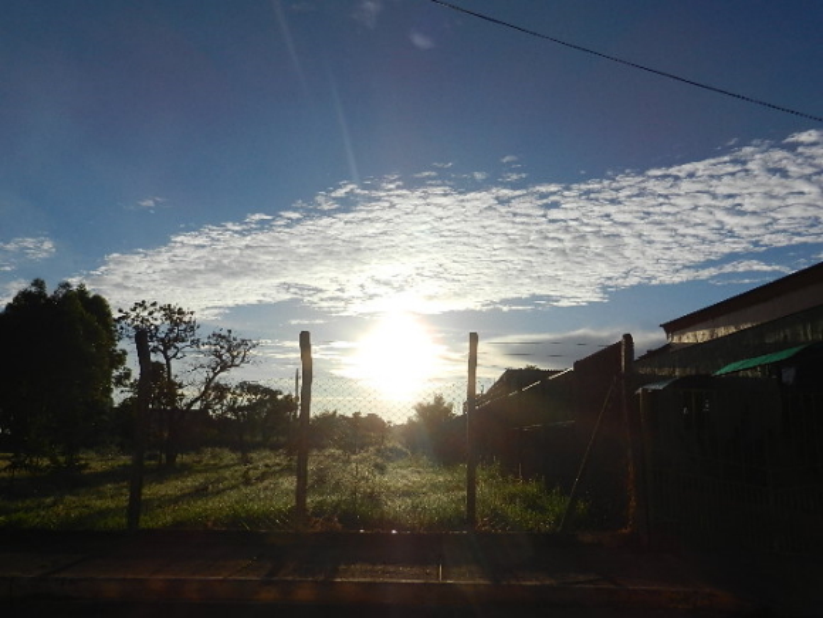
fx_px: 689
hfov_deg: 61.7
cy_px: 309
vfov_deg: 48.2
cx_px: 412
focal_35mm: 29
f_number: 7.2
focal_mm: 5.1
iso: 160
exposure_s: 1/1250
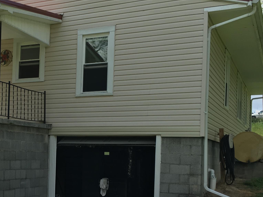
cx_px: 46
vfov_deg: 25.3
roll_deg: -2.7
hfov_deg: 32.7
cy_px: 150
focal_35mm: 57
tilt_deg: +0.4
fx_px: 433
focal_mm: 4.15
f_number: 2.2
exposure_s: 1/1282
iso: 25
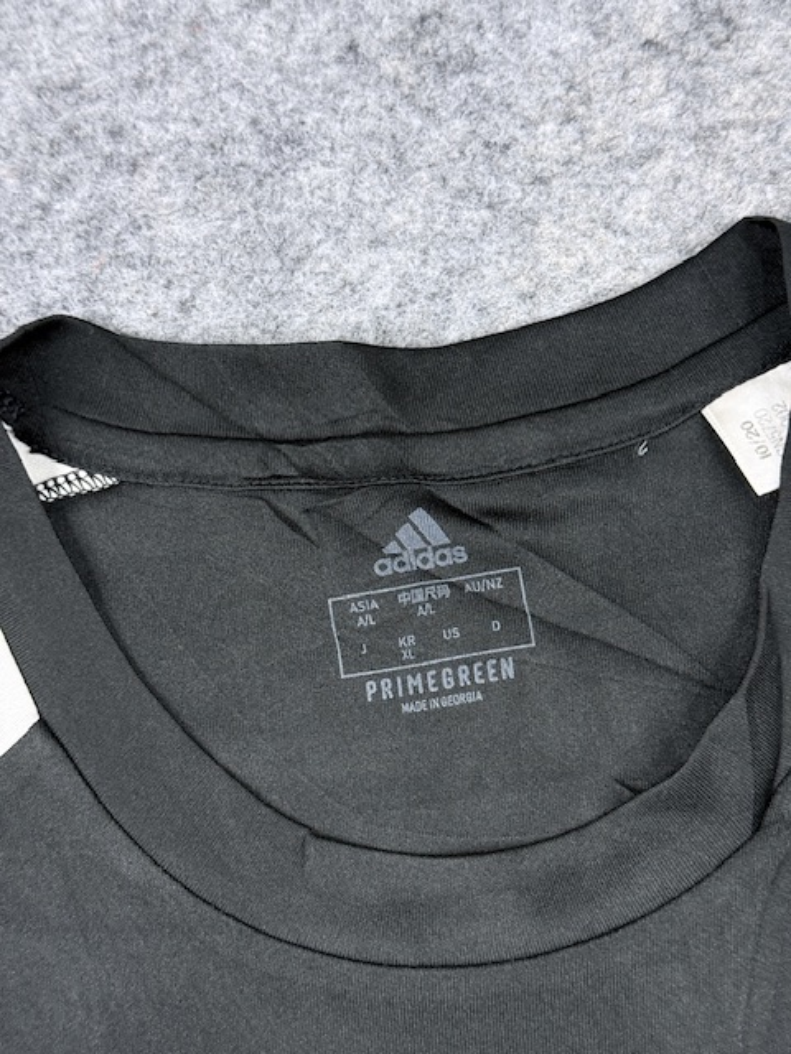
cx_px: 396
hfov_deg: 30.3
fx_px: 1462
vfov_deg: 39.7
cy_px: 527
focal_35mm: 48
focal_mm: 6.76
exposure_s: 1/100
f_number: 1.78
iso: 200
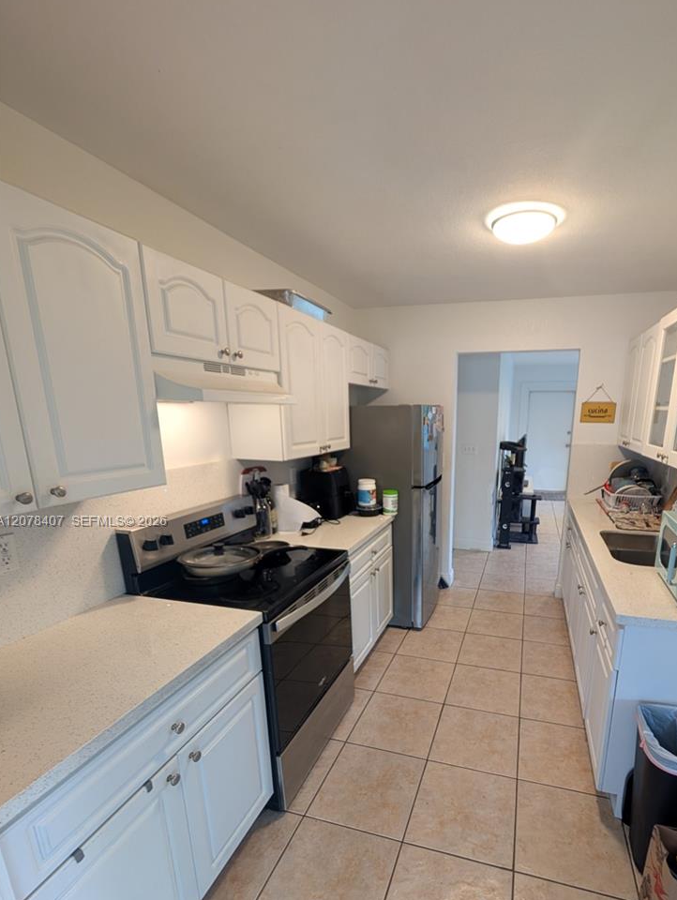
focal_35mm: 15
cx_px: 417
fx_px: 390
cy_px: 522
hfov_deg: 80.5
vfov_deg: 97.3
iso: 72
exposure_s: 1/24
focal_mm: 2.02
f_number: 1.7
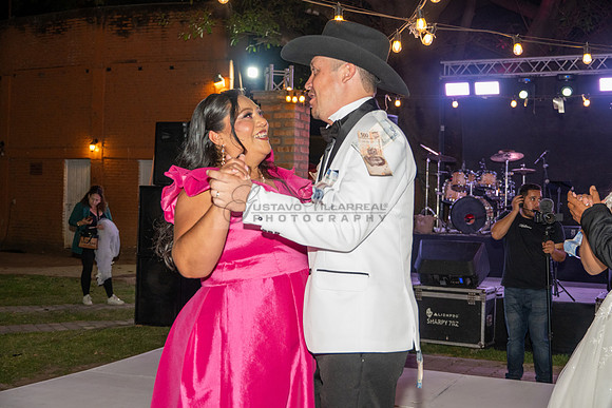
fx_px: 850
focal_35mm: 50
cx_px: 306
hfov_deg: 39.6
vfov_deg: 27.0
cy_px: 204
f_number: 5.6
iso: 2000
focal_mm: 50
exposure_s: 1/160
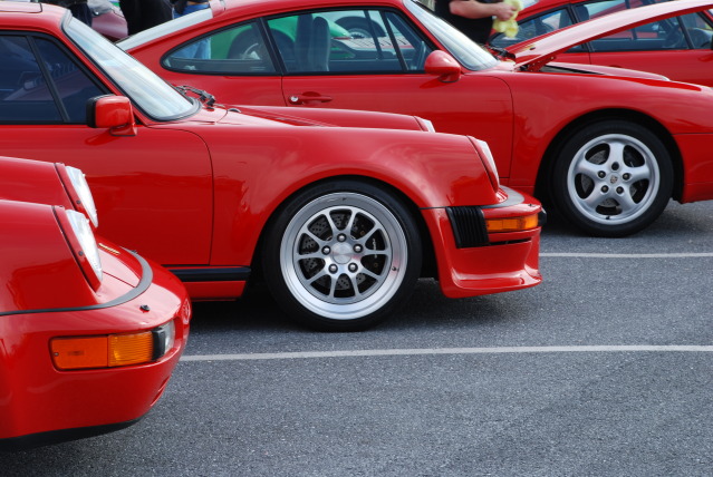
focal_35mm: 112
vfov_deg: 12.2
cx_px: 356
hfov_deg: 18.2
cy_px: 238
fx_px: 2231
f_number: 13
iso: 100
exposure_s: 1/60
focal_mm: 75
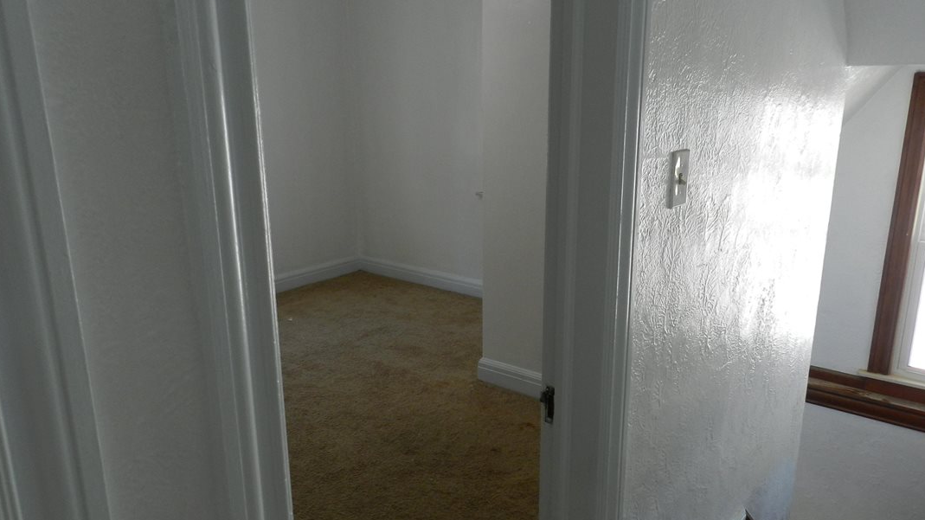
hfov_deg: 64.3
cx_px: 479
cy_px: 291
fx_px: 736
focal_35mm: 30
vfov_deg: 38.9
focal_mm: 4
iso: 160
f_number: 3.4
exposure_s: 1/40
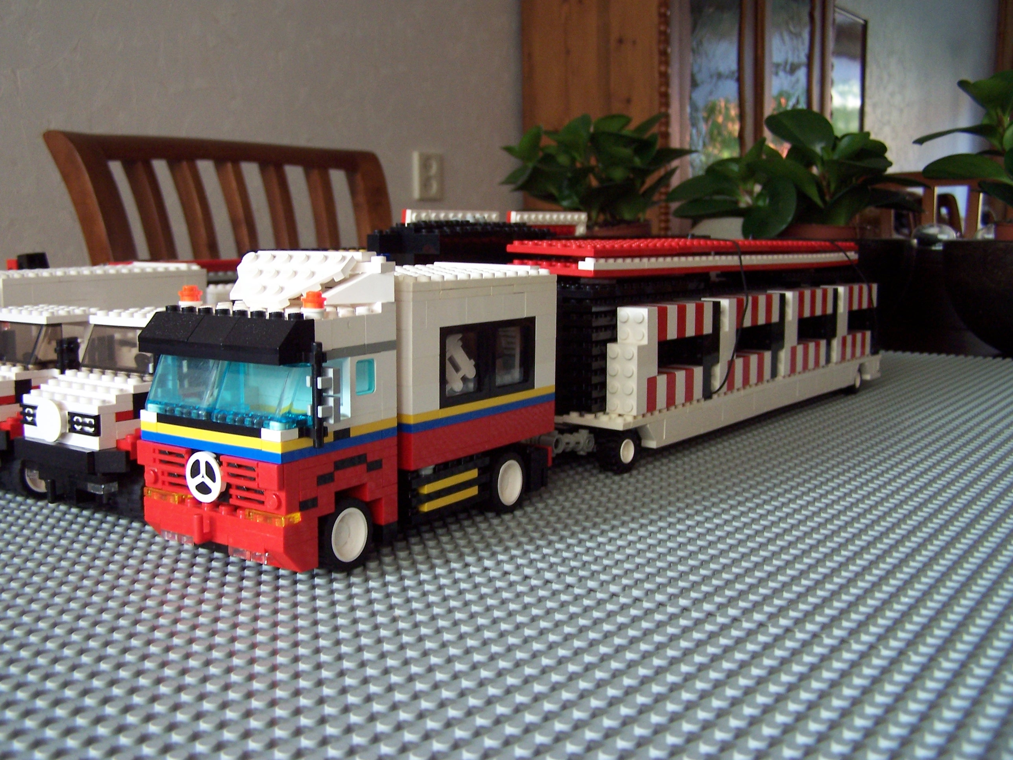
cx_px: 506
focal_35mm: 38
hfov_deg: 49.0
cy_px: 380
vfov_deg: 37.7
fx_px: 1112
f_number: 2.8
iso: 140
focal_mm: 6.3
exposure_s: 1/20
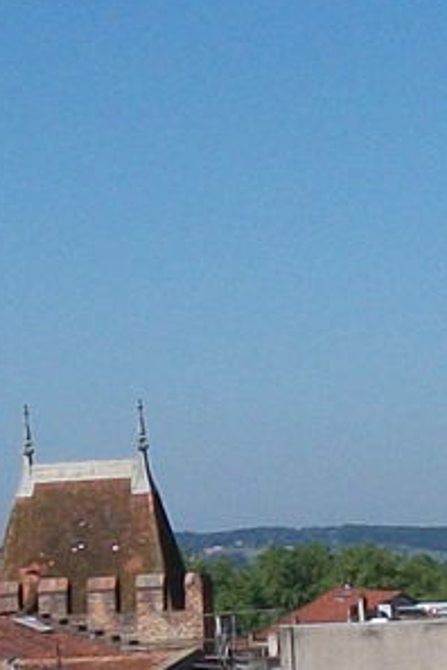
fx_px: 4377
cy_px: 837
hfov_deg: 5.8
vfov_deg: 8.6
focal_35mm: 235
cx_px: 239
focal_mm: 6.3
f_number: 5.6
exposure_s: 1/640
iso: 80
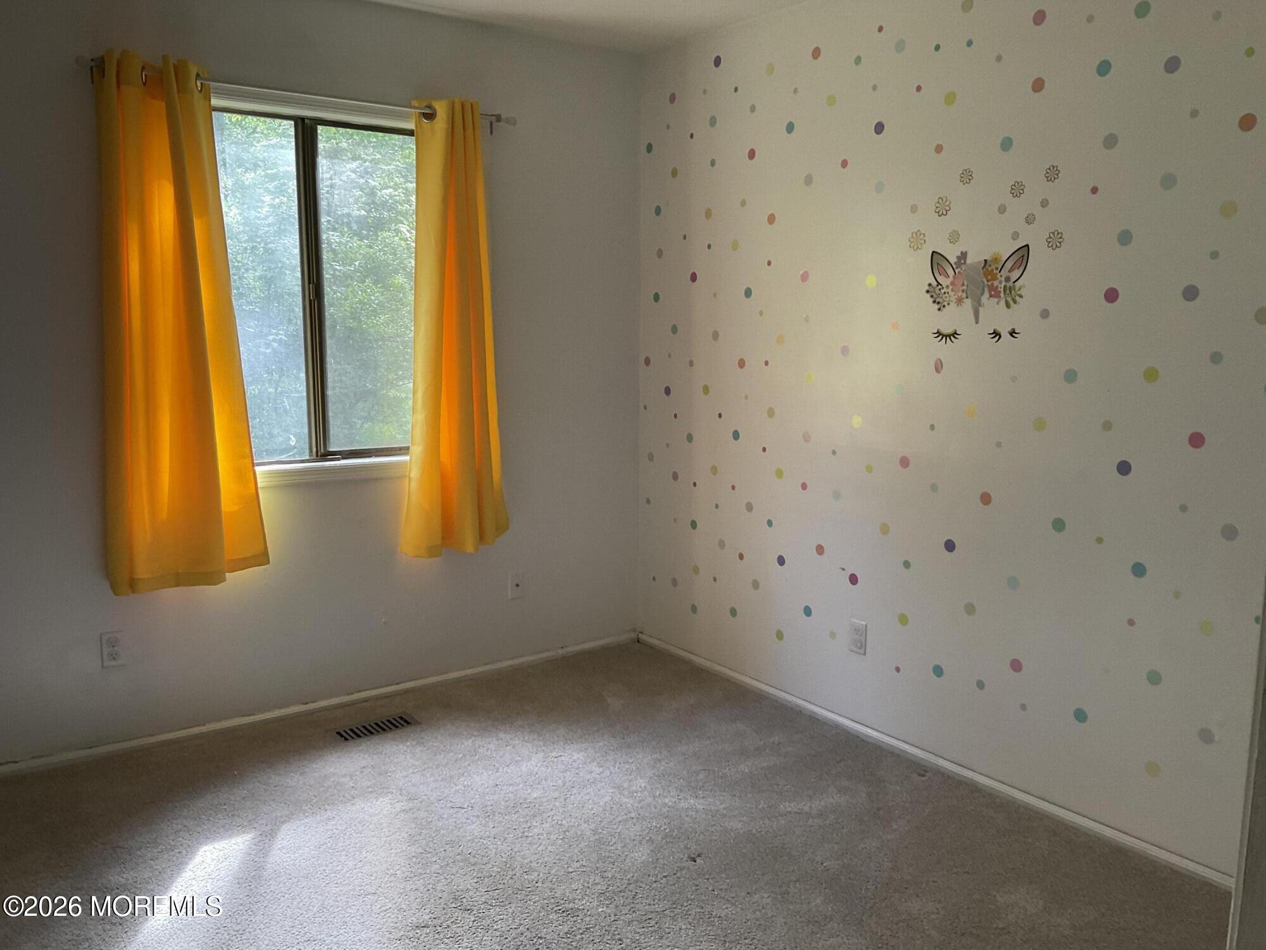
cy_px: 475
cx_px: 633
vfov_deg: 48.2
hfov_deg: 61.7
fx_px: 1061
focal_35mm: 29
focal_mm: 3
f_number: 1.8
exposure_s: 1/112
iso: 64
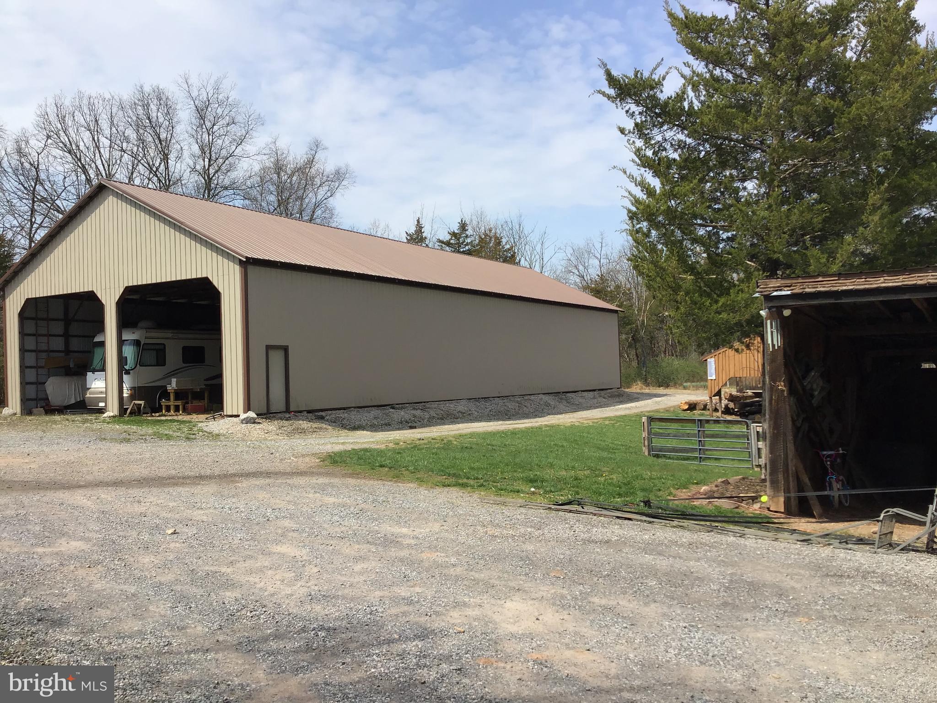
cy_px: 352
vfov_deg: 45.4
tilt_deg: +2.1
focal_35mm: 31
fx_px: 839
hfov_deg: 58.4
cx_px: 468
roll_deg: +0.6
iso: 25
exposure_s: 1/1481
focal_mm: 3.3
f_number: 2.4
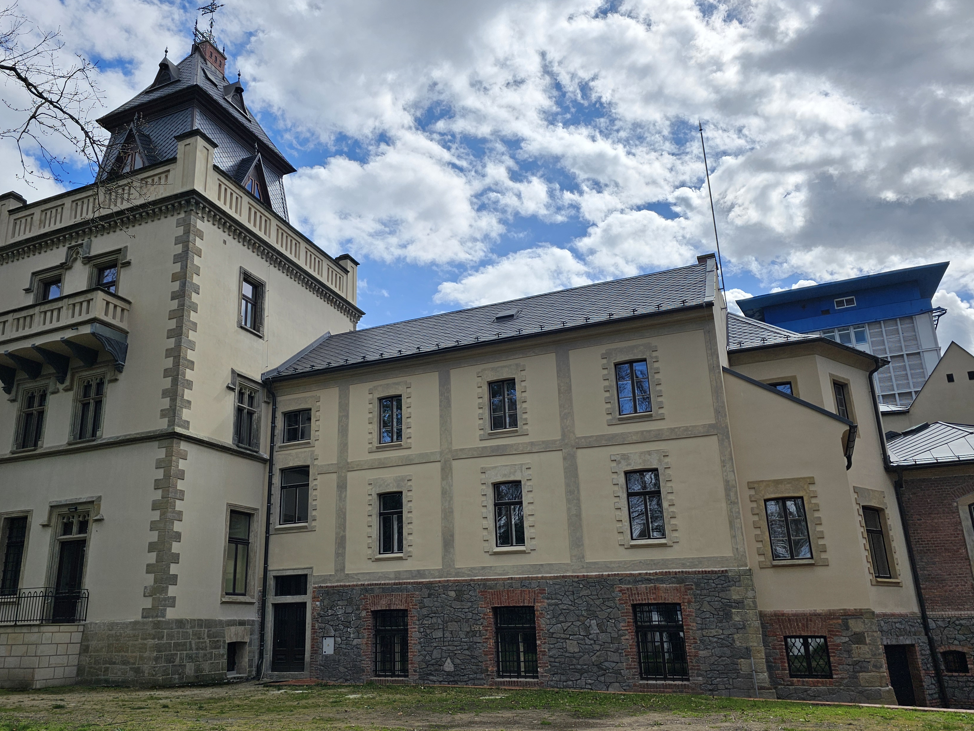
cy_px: 370
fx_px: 788
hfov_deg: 63.1
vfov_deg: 49.7
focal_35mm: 28
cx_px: 415
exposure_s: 1/1173
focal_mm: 6.3
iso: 10
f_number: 1.7
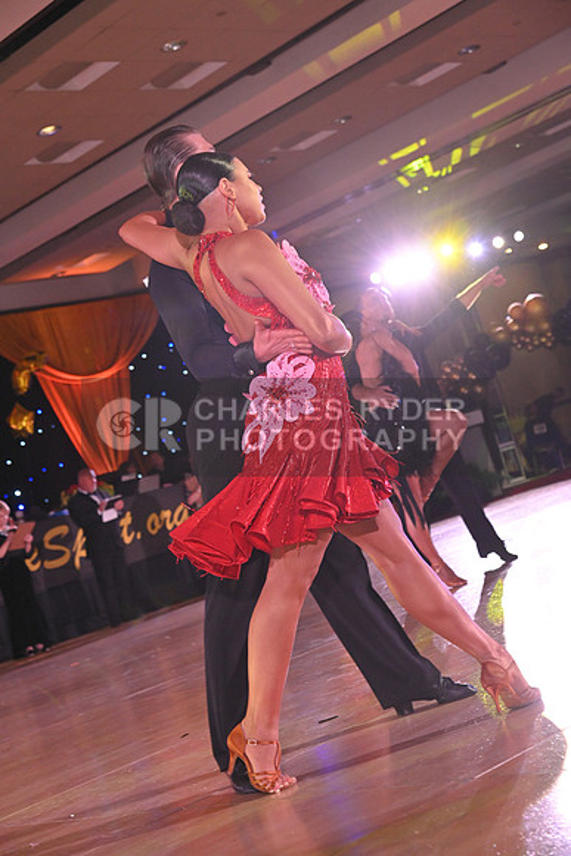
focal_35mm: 62
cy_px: 428
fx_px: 1474
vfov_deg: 32.4
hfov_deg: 21.9
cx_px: 286
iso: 3200
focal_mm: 62
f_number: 6.3
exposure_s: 1/320
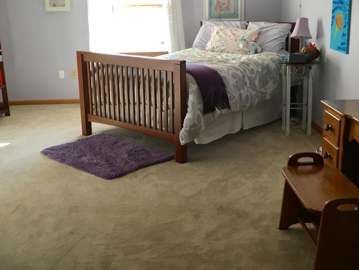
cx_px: 195
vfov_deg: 34.9
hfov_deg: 45.7
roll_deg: +0.2
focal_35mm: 41
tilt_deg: -13.0
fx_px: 425
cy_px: 97
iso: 50
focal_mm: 4.15
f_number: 2.2
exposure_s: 1/30
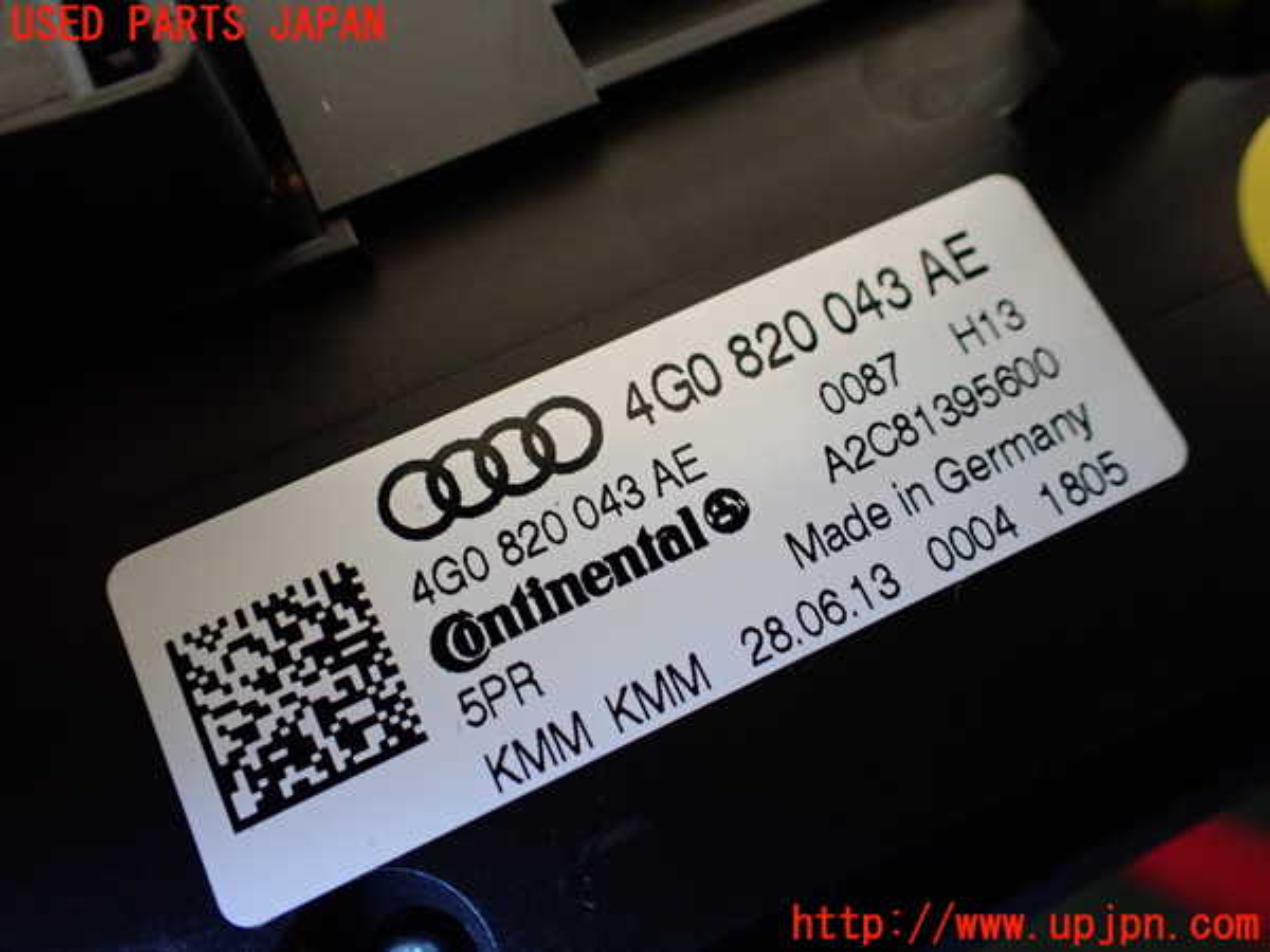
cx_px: 635
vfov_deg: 46.8
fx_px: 1101
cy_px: 476
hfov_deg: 60.0
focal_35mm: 30
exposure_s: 1/125
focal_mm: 5.4
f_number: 2.3
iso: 640
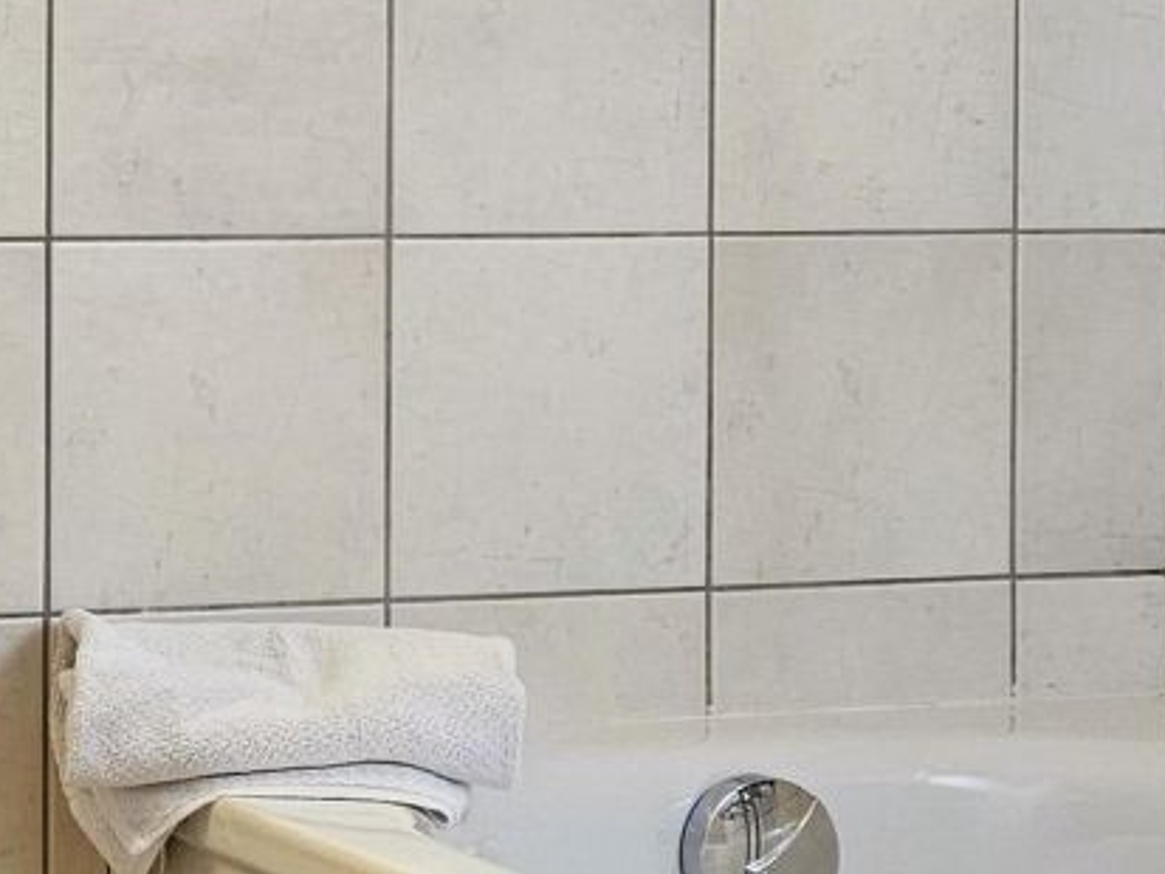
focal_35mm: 114
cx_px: -175
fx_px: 3838
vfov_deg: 13.0
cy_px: 200
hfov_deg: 16.6
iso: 160
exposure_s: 1/180
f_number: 1.8
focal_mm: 5.4
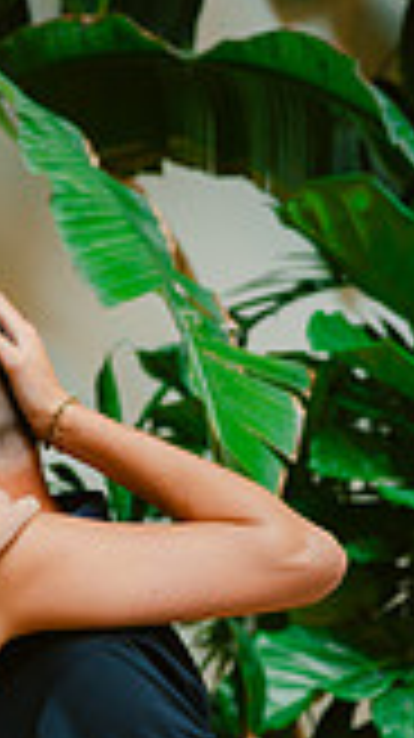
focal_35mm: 125
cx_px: -207
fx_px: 2445
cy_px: 738
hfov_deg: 9.4
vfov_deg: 16.8
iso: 1000
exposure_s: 1/250
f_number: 2.8
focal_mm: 43.4
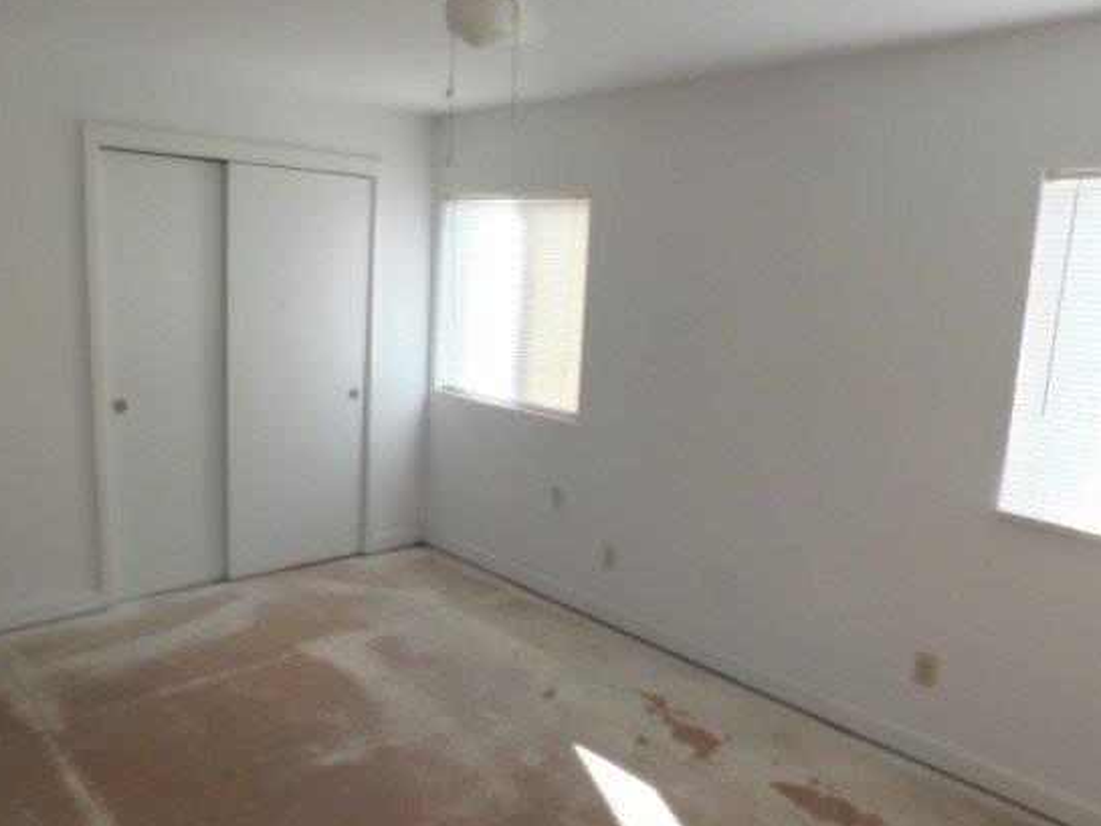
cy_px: 410
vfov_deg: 51.4
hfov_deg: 65.3
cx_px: 527
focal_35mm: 27
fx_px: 859
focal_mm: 4
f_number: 3
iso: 125
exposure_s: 1/80
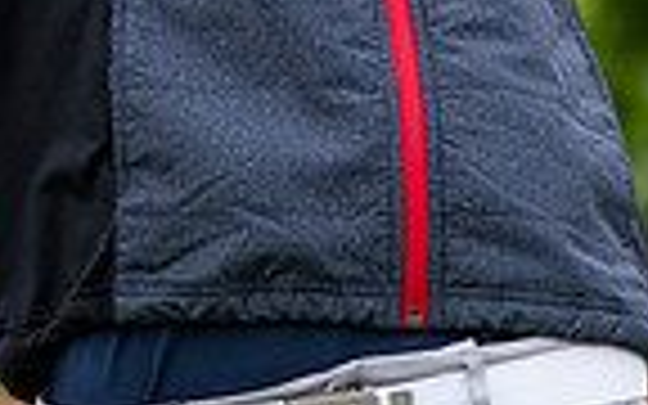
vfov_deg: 1.1
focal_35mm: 1233
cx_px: -40
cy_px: -448
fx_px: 21775
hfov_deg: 1.7
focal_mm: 200
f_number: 4
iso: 1600
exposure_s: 1/1000
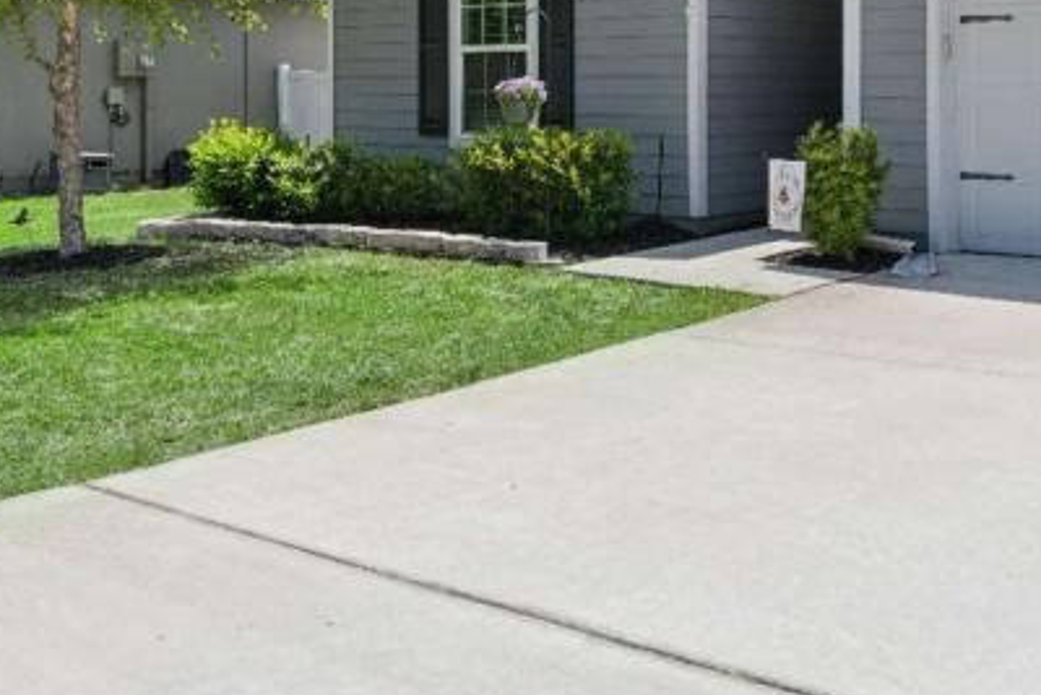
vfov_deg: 26.0
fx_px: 1475
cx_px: 731
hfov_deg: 38.2
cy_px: 128
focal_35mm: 51
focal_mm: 17
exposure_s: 1/250
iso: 250
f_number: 8
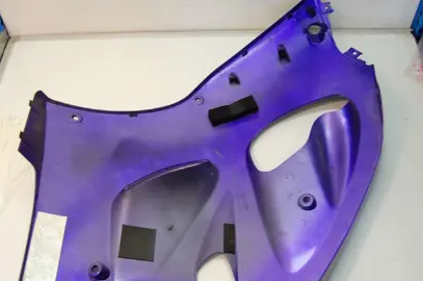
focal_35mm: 40
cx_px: 189
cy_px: 184
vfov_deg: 33.0
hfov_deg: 48.4
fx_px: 469
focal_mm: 20
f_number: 4.5
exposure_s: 1/60
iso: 400
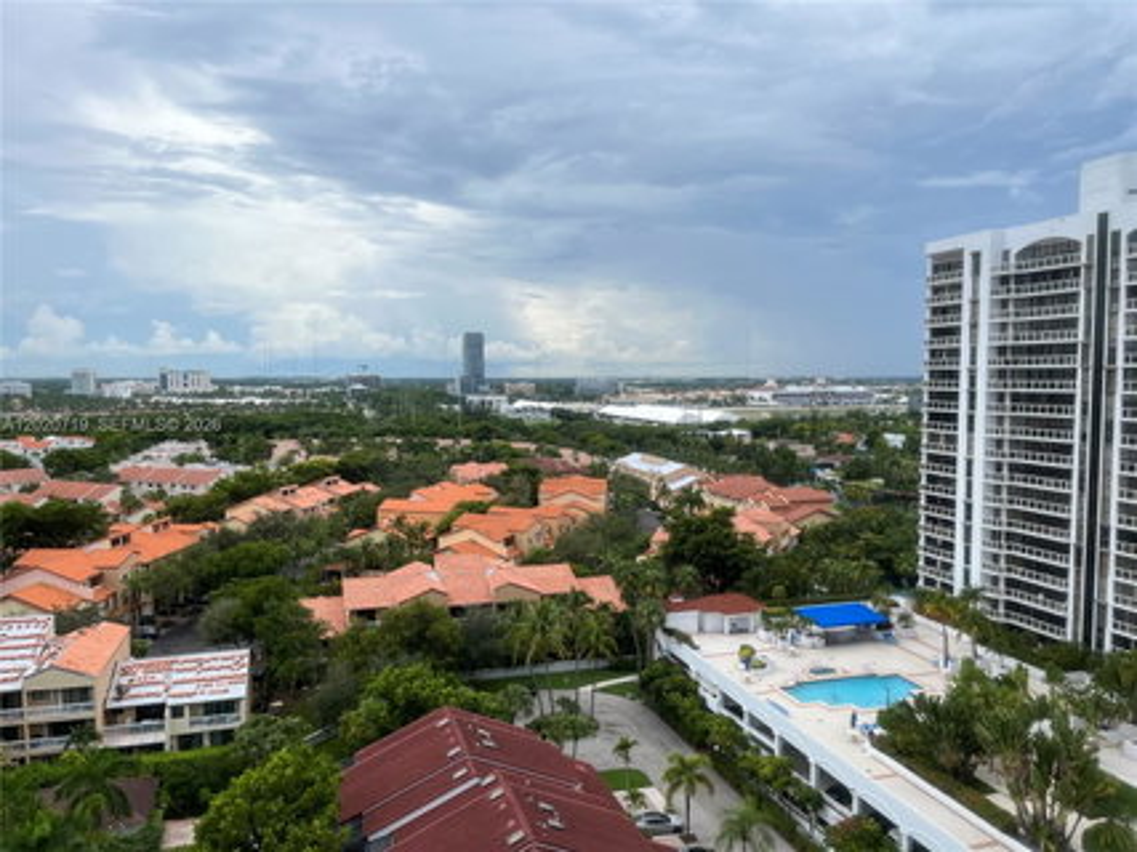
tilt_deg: -3.7
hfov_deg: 67.3
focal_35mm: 26
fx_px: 854
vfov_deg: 53.0
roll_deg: +1.3
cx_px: 568
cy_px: 426
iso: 50
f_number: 1.6
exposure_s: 1/2899
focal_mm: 5.1
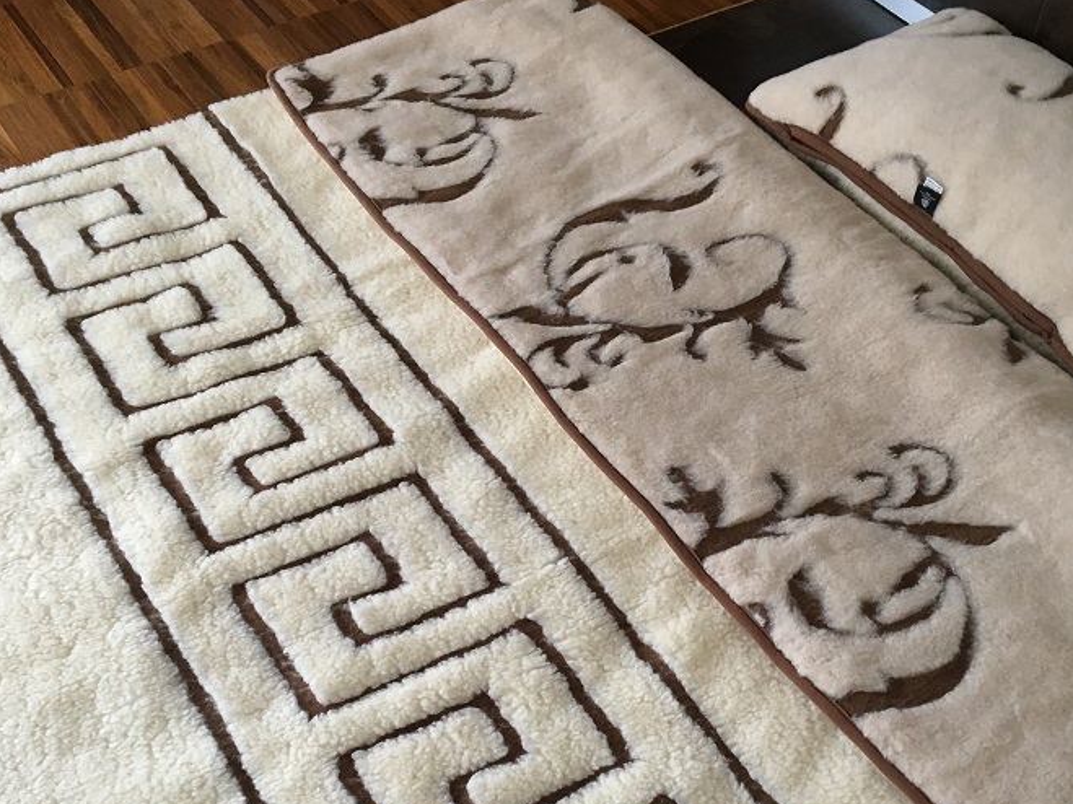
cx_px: 575
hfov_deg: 42.9
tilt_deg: -50.0
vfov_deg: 32.6
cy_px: 526
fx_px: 1364
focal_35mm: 44
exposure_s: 1/33
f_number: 2.2
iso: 100
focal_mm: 4.15
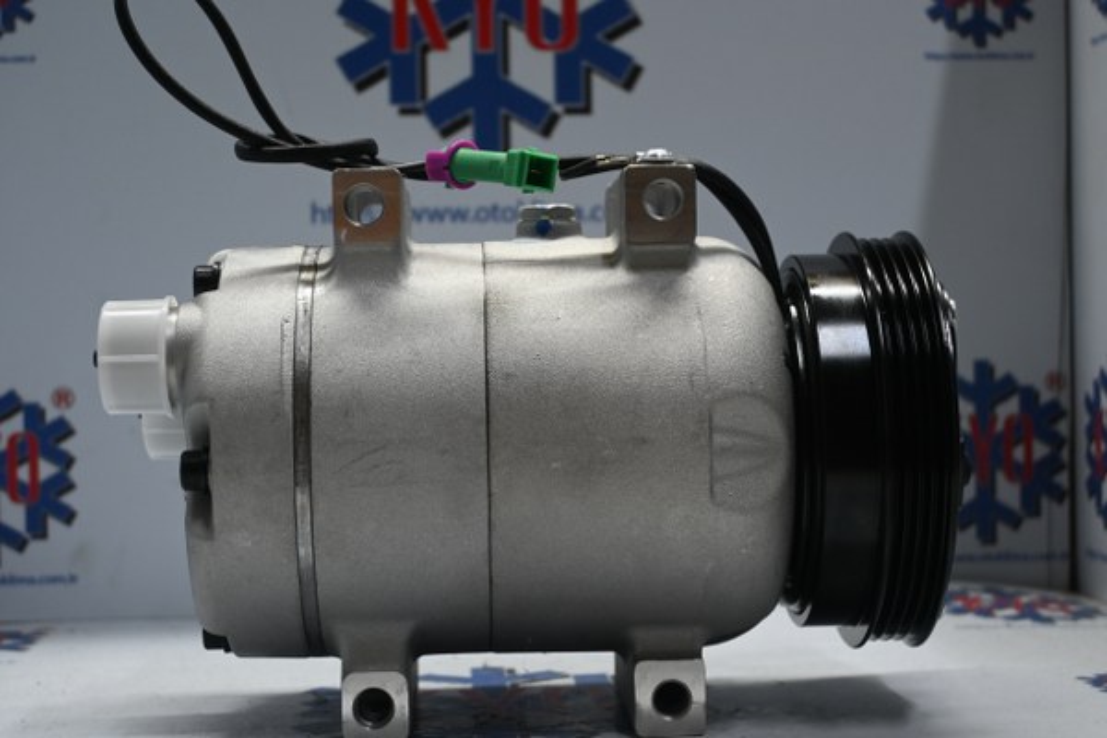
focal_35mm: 62
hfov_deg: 32.6
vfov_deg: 22.1
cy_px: 369
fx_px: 1891
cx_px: 554
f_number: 5.6
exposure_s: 1/60
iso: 900
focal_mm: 41
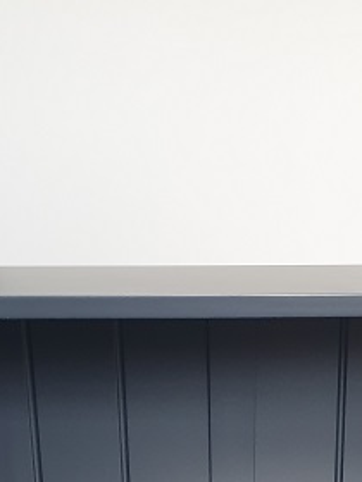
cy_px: 640
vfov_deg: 22.9
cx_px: 239
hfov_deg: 19.6
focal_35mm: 75
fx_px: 1046
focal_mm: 4.32
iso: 250
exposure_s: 1/50
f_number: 2.4
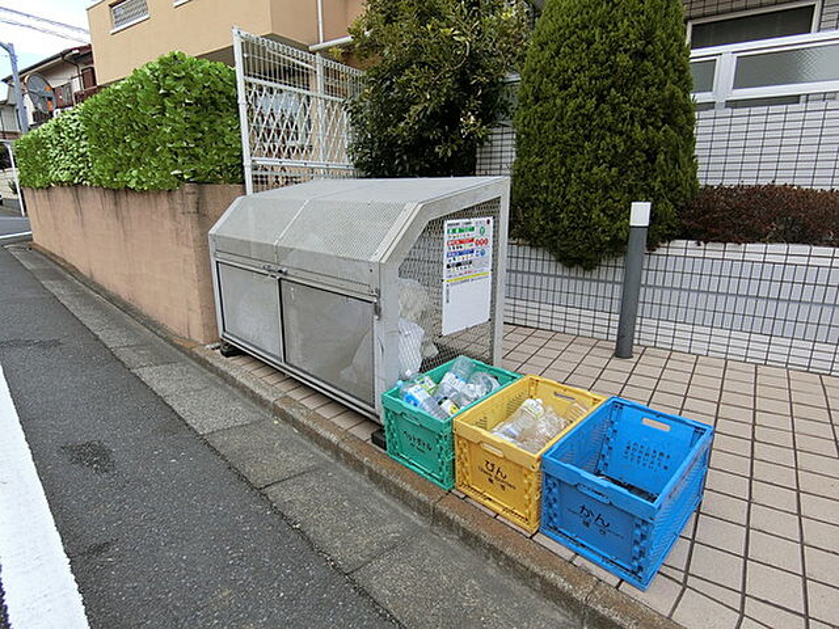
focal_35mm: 19
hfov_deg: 84.7
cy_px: 314
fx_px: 461
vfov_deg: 68.7
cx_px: 420
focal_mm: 4.06
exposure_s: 1/640
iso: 80
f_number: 2.7
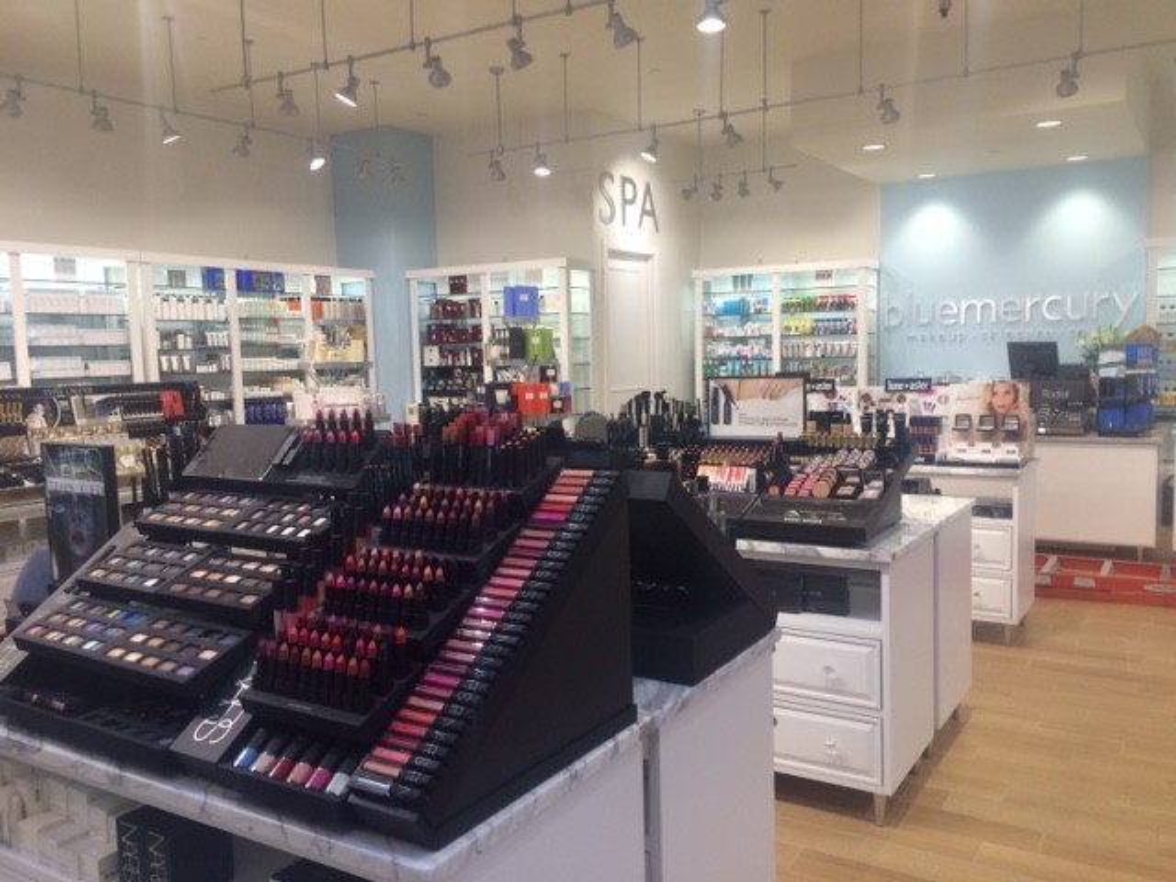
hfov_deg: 61.7
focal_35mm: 29
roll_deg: +1.4
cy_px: 441
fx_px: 985
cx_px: 588
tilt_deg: -6.9
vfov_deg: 48.2
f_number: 2.2
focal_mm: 4.15
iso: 50
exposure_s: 1/30
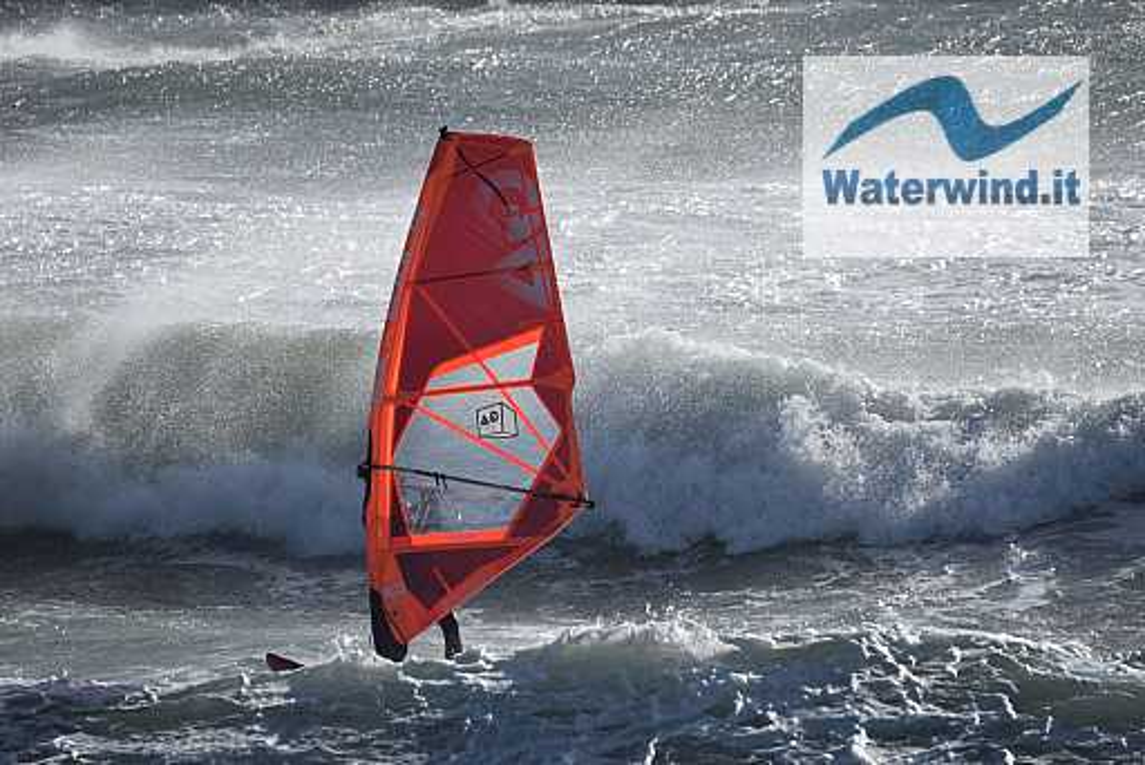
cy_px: 382
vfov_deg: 3.1
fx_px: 14320
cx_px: 572
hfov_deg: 4.6
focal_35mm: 450
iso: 200
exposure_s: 1/640
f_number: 6.3
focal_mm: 300
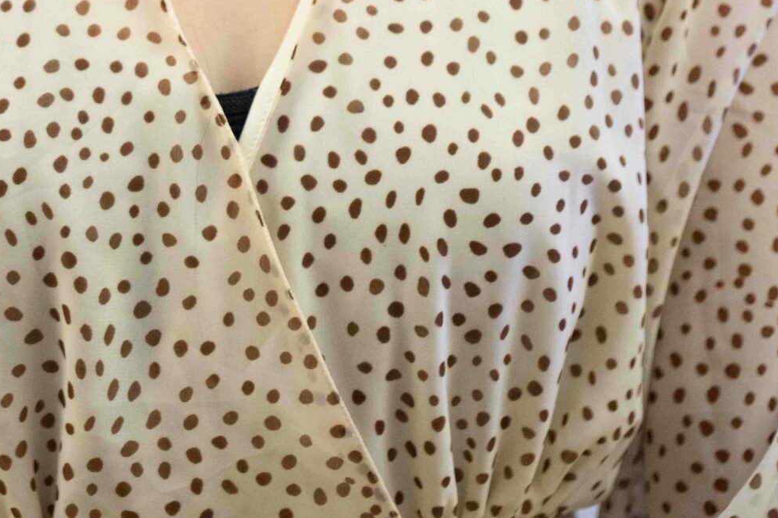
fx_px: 2873
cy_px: -461
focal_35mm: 133
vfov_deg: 9.7
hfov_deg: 15.4
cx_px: 279
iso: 4000
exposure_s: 1/640
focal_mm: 51
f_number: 2.8
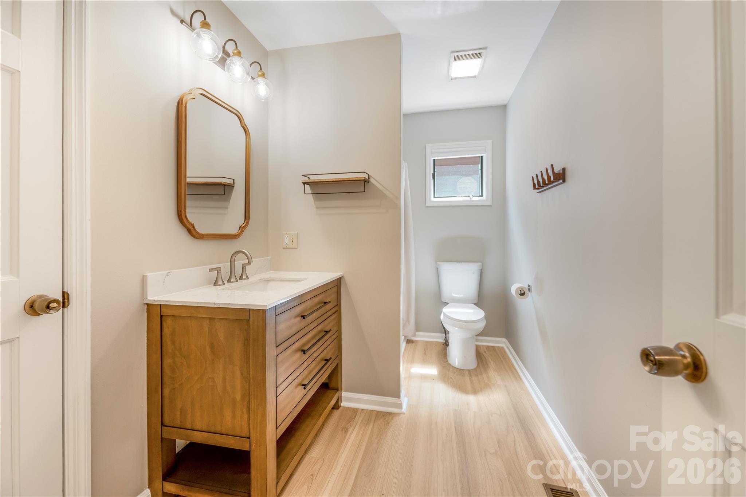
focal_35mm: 14
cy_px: 248
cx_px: 373
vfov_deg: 81.2
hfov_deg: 104.3
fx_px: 290
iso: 100
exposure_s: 1/15
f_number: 4
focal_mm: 14
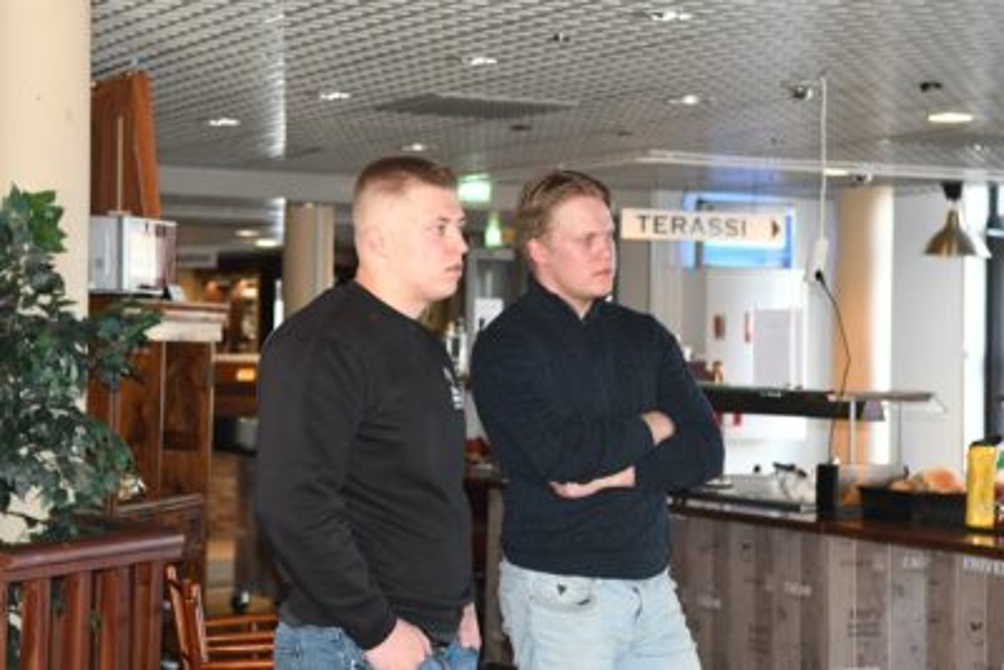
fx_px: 2288
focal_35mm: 82
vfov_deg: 16.7
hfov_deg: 24.8
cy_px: 335
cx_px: 502
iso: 2200
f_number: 4
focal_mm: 55
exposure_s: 1/100
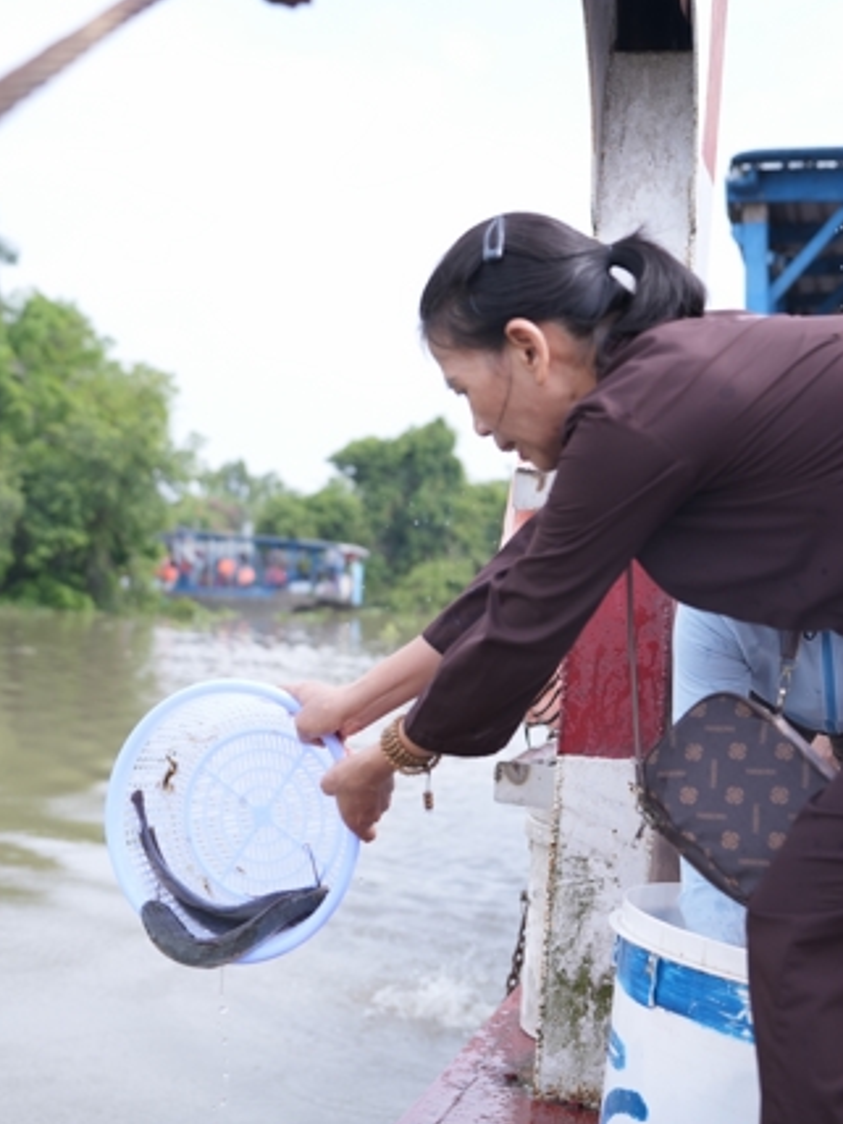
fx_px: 1753
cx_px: 394
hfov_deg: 27.0
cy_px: 561
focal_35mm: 54
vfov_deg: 35.5
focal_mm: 37
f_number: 2.8
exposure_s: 1/1250
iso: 200
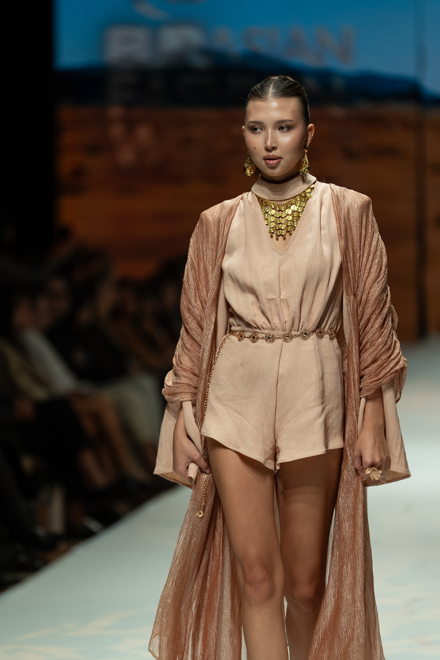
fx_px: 3666
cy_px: 330
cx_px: 220
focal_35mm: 200
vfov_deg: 10.3
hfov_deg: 6.9
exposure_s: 1/400
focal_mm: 200
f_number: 2.8
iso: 200
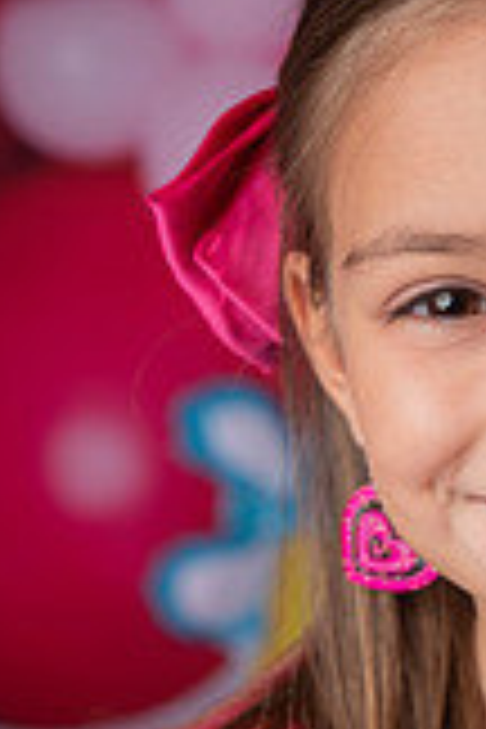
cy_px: 662
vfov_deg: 14.9
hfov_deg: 9.9
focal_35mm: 136
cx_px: 585
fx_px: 2754
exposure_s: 1/160
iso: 64
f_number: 4.5
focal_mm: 49
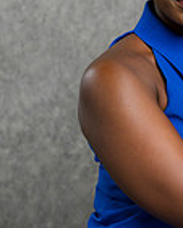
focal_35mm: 254
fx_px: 1718
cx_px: 228
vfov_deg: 7.6
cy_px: 146
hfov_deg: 6.1
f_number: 5
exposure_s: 1/200
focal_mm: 85
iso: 125
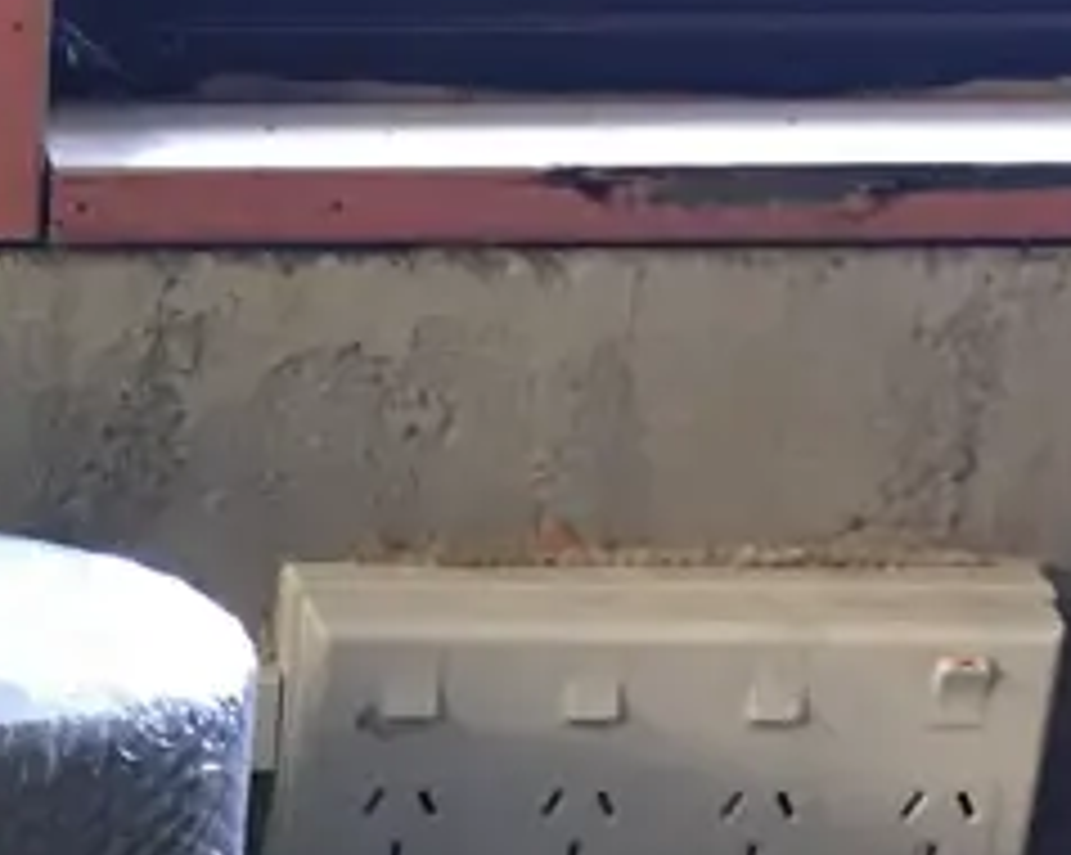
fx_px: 3864
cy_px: 1512
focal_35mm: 122
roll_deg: -1.4
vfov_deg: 11.7
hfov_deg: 15.1
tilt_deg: -27.2
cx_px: -279
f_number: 2.2
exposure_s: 1/17
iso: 100
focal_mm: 4.15
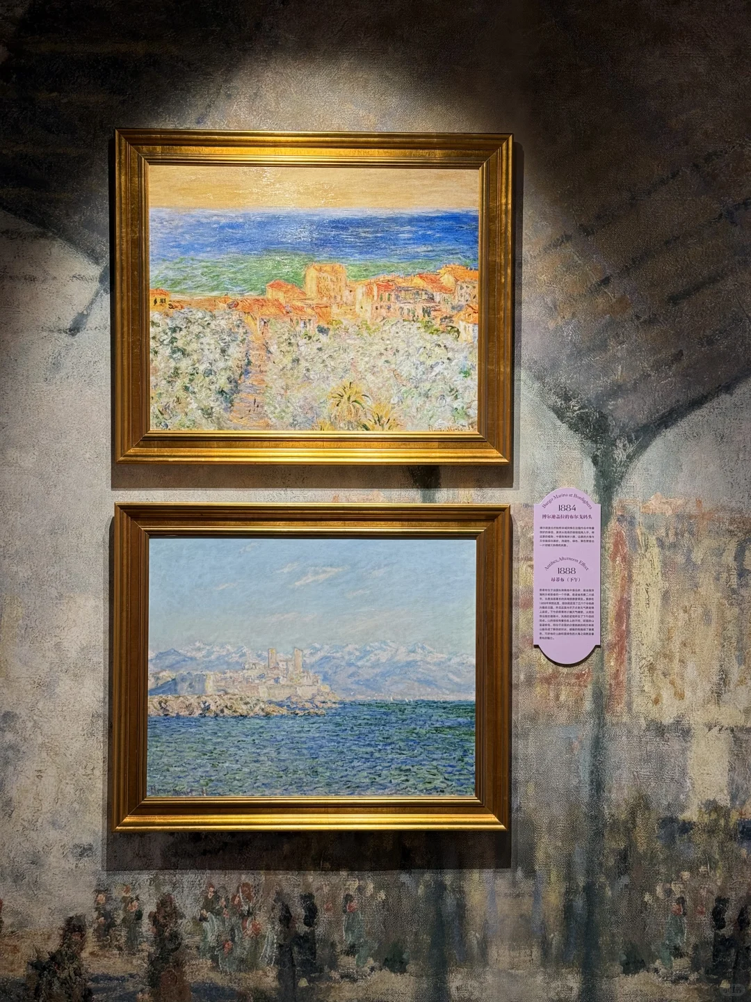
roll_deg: -0.2
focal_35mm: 48
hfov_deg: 30.3
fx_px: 1388
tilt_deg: -0.2
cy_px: 501
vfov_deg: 39.7
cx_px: 376
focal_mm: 6.76
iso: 80
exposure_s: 1/85
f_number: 1.78
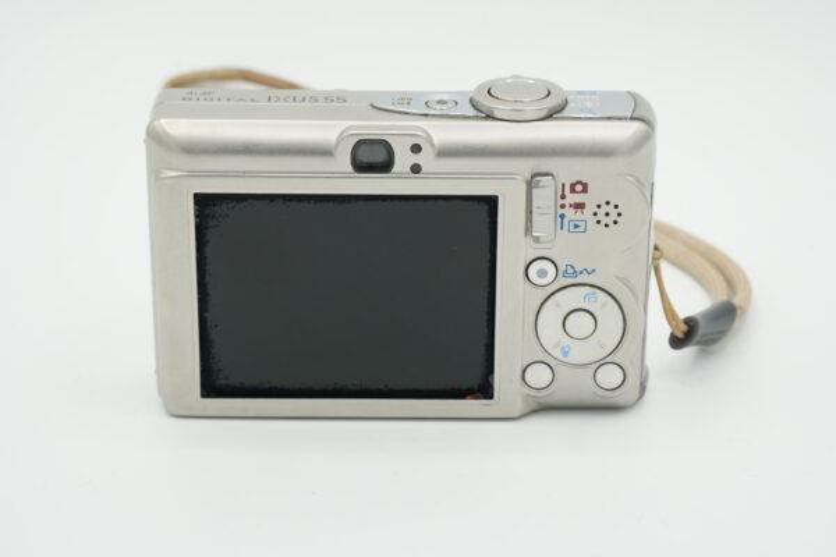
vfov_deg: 14.0
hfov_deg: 20.9
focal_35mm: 98
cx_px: 418
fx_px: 2264
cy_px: 278
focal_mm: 65
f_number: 13
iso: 640
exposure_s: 1/200
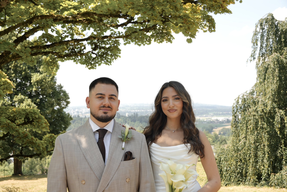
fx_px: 335
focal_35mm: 42
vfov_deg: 31.9
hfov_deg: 46.4
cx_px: 144
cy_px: 96
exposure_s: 1/320
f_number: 4.5
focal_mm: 28
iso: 100
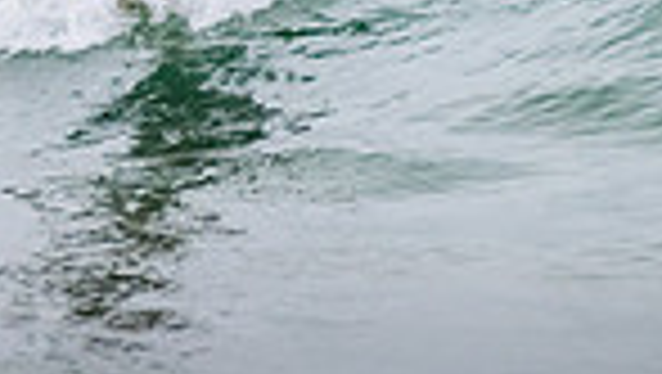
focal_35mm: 2532
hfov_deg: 0.9
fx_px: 44486
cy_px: -256
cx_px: 53
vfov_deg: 0.5
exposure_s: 1/1000
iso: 360
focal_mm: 500
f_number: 5.6
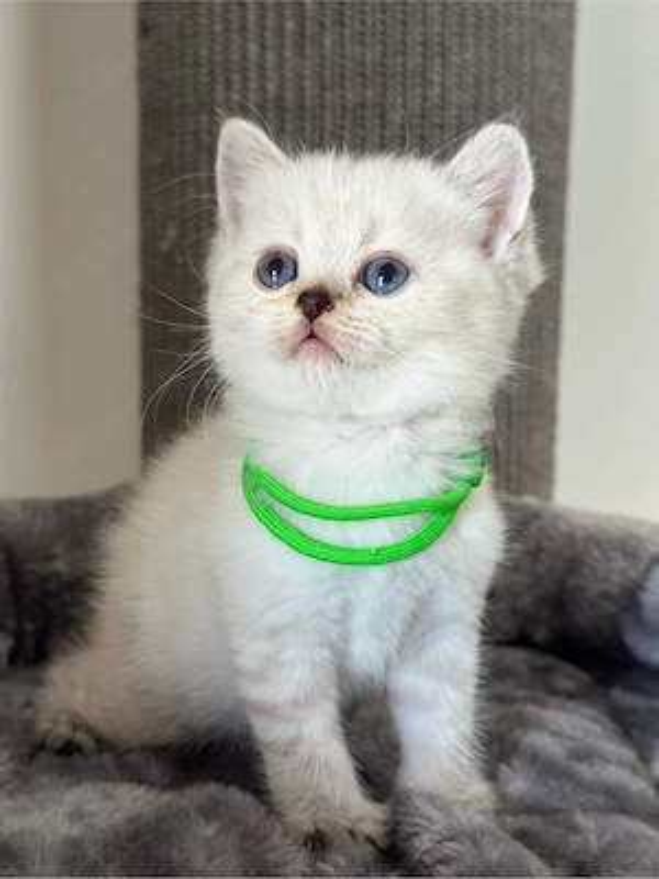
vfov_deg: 39.7
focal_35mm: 48
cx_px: 330
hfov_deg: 30.3
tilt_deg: -5.1
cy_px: 440
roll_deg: -0.3
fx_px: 1218
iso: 125
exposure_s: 1/80
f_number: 1.78
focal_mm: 6.86
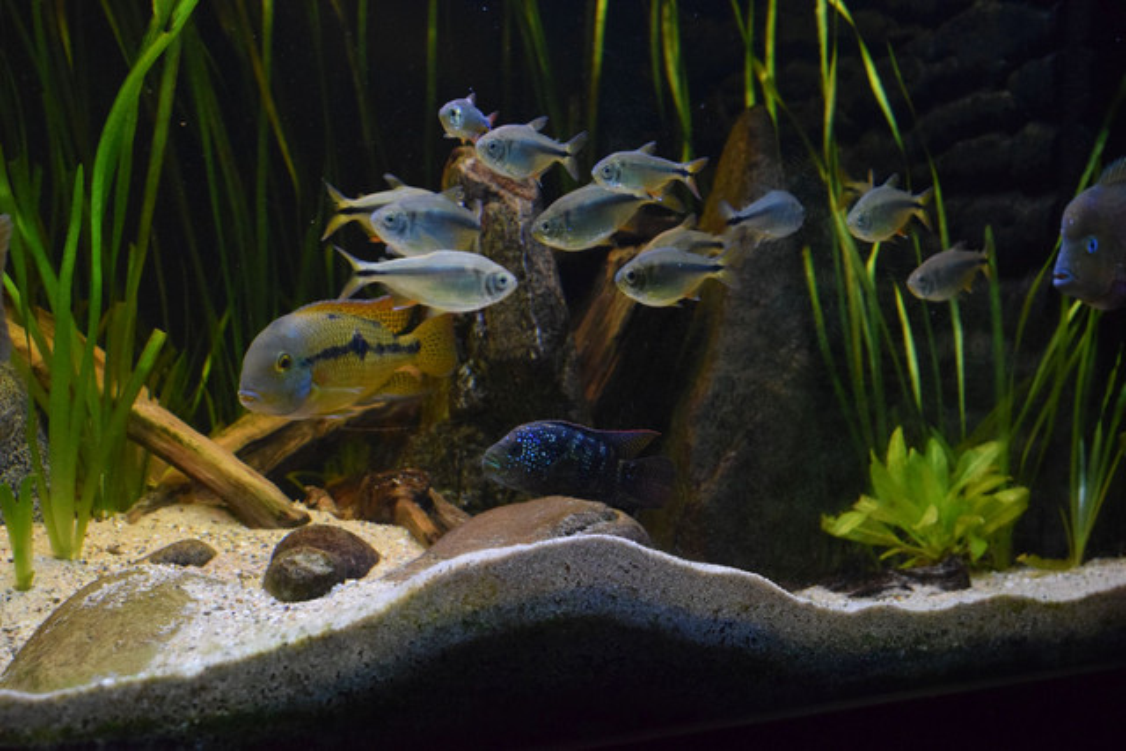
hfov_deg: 24.6
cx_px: 563
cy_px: 376
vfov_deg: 16.6
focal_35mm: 82
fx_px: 2581
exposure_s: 1/60
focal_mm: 55
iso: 3600
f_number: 5.6
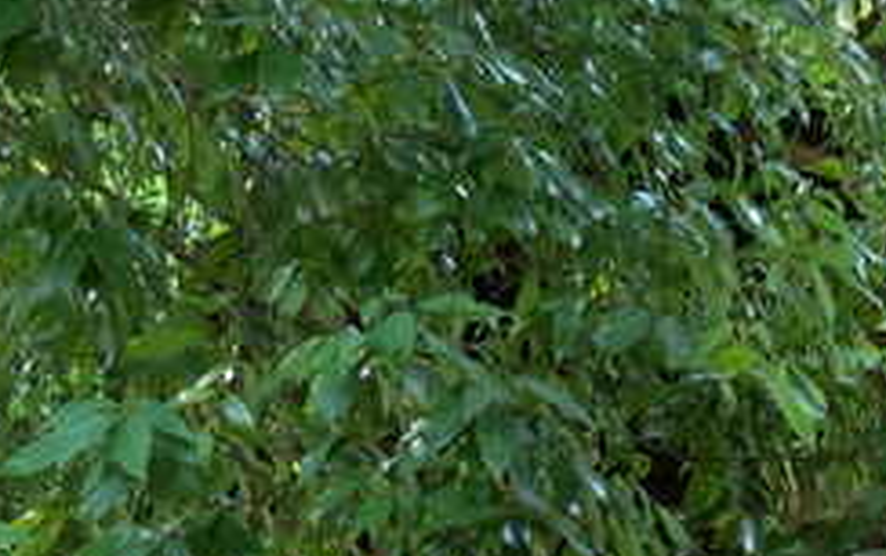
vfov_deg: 8.8
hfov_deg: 14.0
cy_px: 1119
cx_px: 1289
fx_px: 3408
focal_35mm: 141
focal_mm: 22
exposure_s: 1/160
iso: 1250
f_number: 4
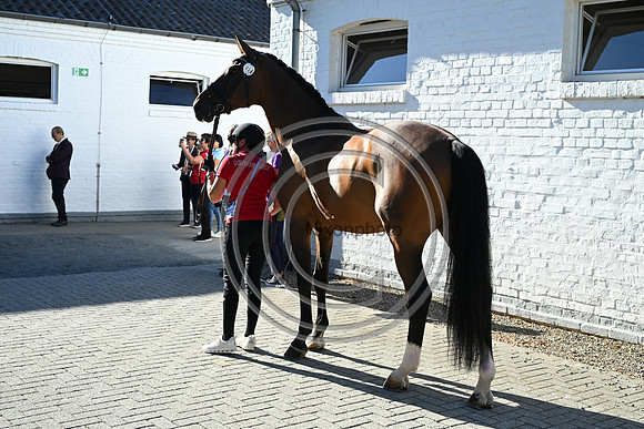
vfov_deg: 29.9
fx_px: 805
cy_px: 214
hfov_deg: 43.6
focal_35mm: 45
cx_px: 322
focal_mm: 45
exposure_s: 1/1600
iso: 900
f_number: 5.6
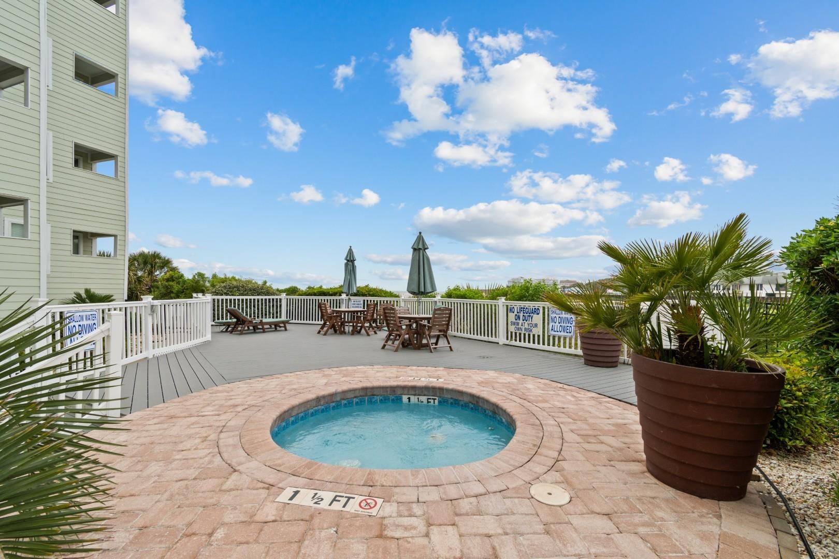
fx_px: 350
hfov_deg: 100.4
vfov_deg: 77.3
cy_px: 280
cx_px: 420
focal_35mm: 15
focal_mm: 10
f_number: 9
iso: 100
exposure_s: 1/320
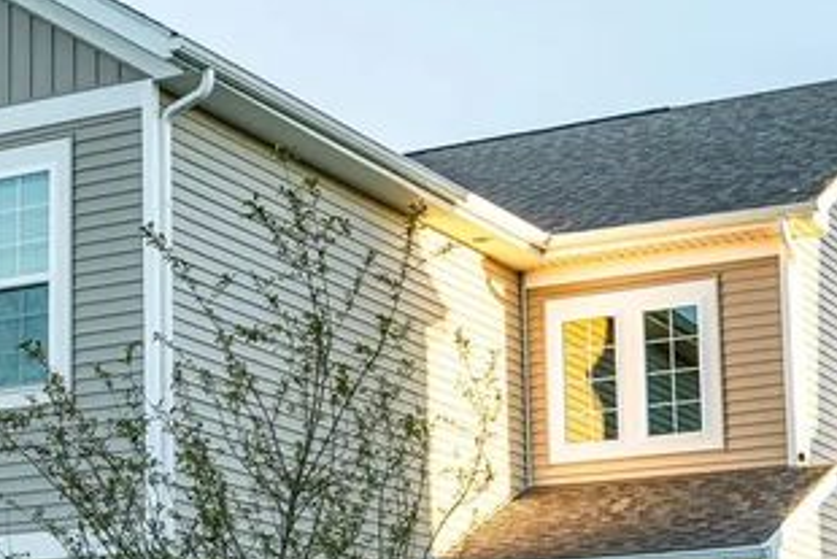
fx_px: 2303
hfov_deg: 20.1
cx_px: 62
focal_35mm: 99
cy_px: 479
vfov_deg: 13.7
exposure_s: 1/500
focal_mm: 30
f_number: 4
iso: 125
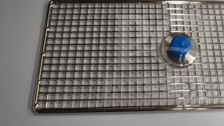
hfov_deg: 38.9
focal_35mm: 52
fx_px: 309
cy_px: 58
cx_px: 165
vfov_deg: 23.0
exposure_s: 1/30
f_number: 3.8
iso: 500
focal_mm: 22
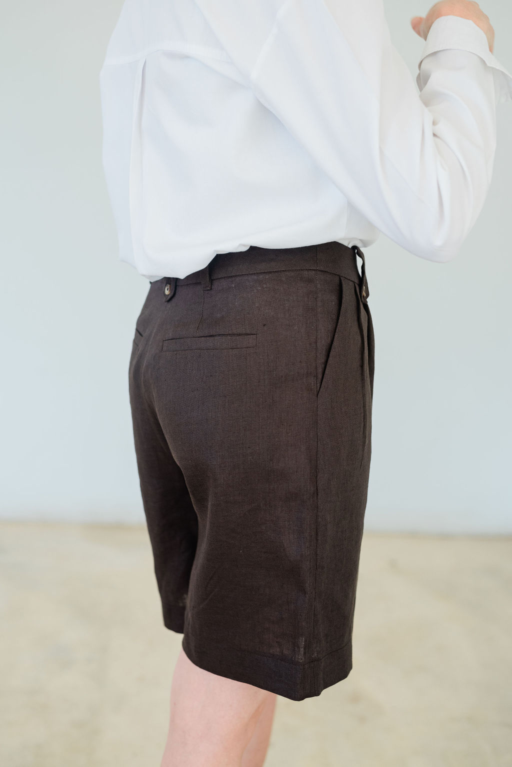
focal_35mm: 50
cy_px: 384
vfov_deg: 39.6
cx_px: 256
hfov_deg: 27.0
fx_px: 1066
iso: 500
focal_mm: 50
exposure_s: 1/320
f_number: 3.5
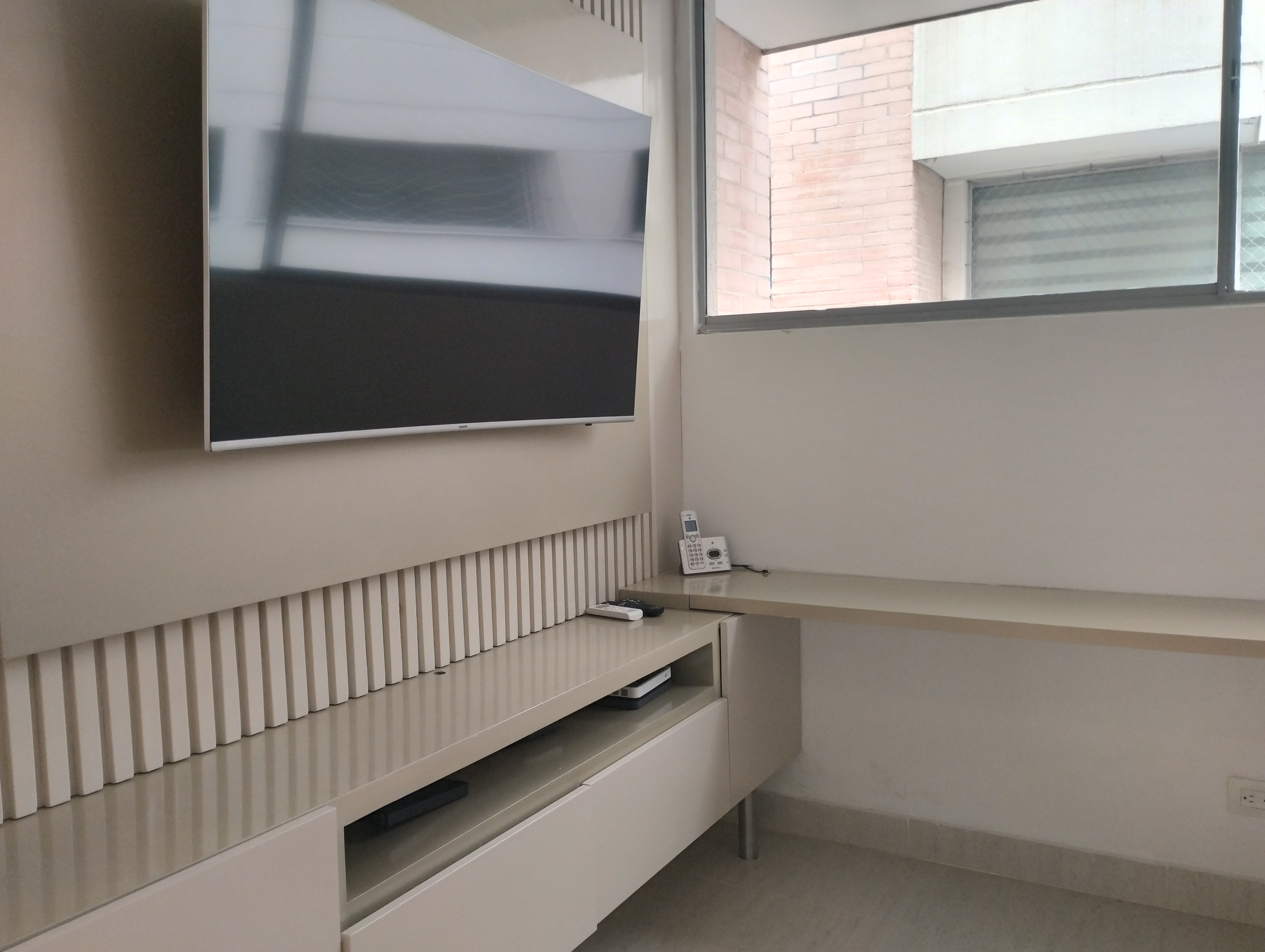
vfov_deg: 49.9
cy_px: 476
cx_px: 632
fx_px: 1025
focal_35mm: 28
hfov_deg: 63.4
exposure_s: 1/24
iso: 434
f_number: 1.8
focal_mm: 4.27
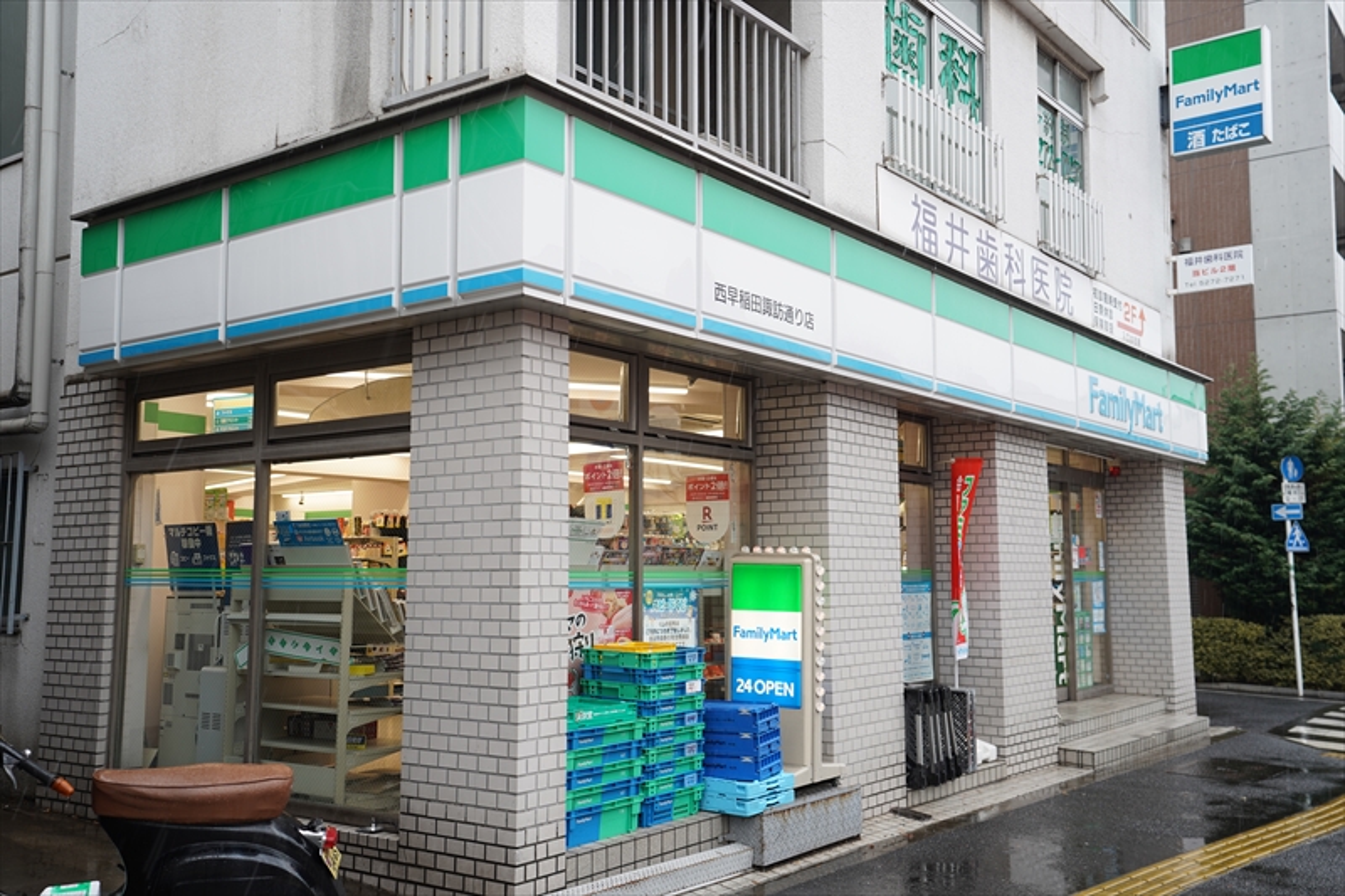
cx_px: 672
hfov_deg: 55.8
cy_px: 448
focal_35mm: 34
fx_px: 1270
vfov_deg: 38.9
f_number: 3.5
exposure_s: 1/40
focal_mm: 34
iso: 100
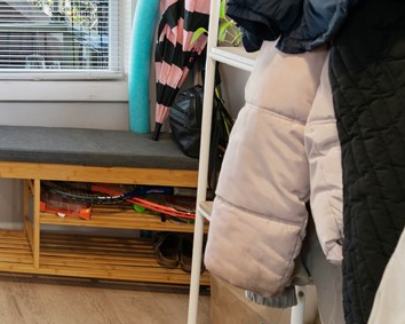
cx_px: -136
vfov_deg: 28.5
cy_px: -15
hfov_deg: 29.6
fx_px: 587
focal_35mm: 49
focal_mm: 17
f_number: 8
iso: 200
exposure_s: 1/2
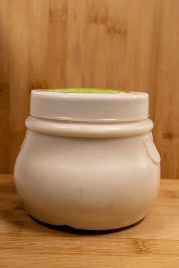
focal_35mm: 44
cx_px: 90
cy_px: 134
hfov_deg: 30.8
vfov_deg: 44.9
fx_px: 325
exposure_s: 1/125
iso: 400
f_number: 9
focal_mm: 43.6
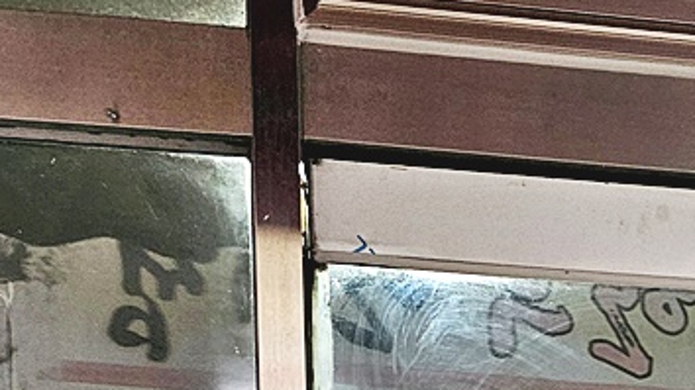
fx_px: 1695
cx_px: 780
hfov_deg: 21.8
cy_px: 976
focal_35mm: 92
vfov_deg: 10.9
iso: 80
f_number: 1.7
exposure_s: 1/180
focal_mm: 6.3
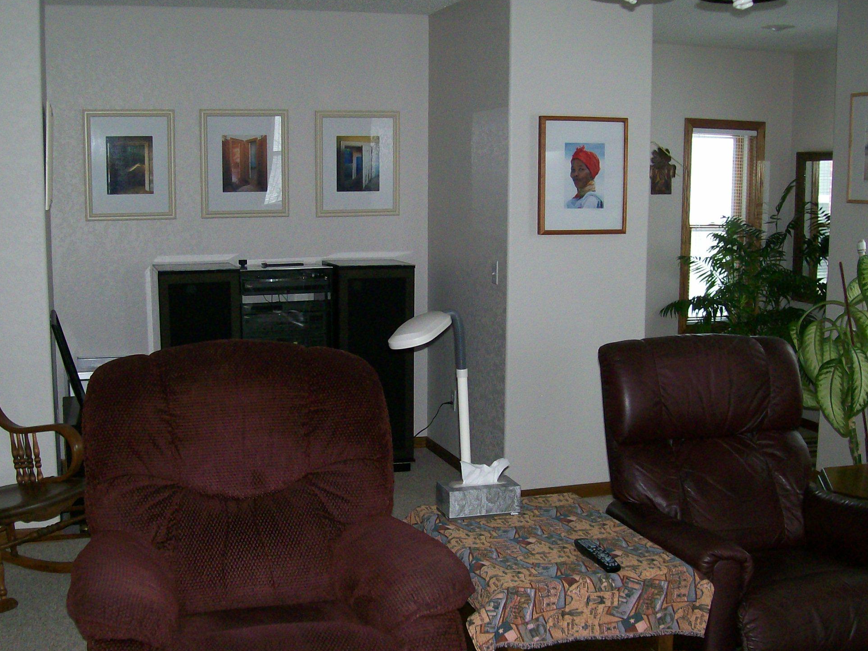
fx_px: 1078
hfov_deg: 43.8
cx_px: 382
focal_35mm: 43
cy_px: 363
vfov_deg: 33.6
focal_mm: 6
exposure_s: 1/64
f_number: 2.7
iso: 140
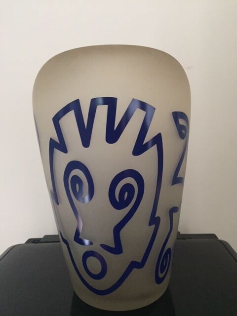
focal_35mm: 29
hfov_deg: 48.2
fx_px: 265
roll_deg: +2.3
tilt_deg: -4.4
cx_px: 118
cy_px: 158
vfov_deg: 61.7
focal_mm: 4.15
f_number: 2.2
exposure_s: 1/20
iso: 250
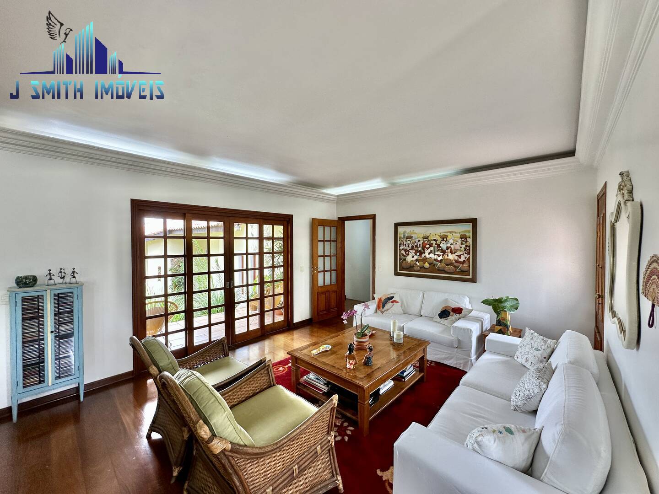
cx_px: 330
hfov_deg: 102.1
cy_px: 247
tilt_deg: -0.9
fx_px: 267
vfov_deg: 85.7
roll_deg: +0.0
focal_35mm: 14
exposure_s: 1/120
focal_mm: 2.22
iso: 100
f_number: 2.2
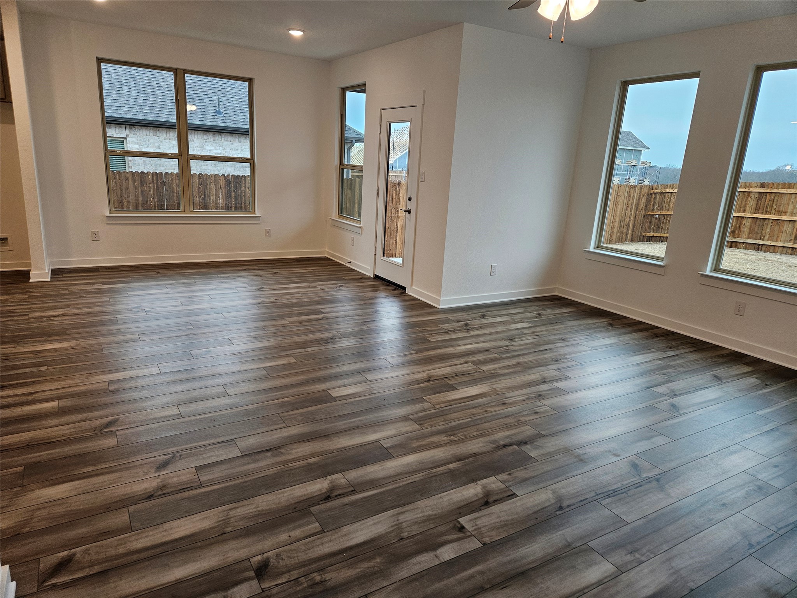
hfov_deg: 73.9
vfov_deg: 58.9
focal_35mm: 23
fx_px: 530
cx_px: 398
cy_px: 299
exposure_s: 1/120
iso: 100
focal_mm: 5.4
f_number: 1.8
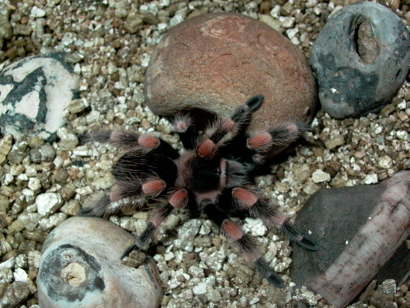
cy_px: 154
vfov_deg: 37.7
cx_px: 205
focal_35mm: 38
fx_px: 450
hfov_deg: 49.0
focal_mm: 8.19
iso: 400
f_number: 4.2
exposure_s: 1/64.2
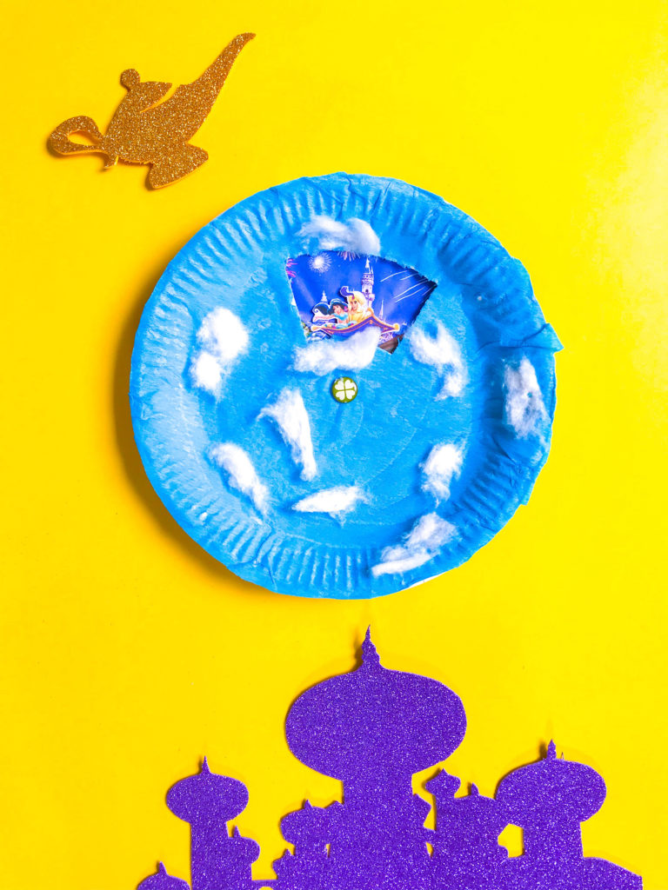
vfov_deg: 63.4
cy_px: 445
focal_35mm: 28
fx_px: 720
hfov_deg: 49.7
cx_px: 334
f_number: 1.8
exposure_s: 1/168
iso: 20
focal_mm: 3.99
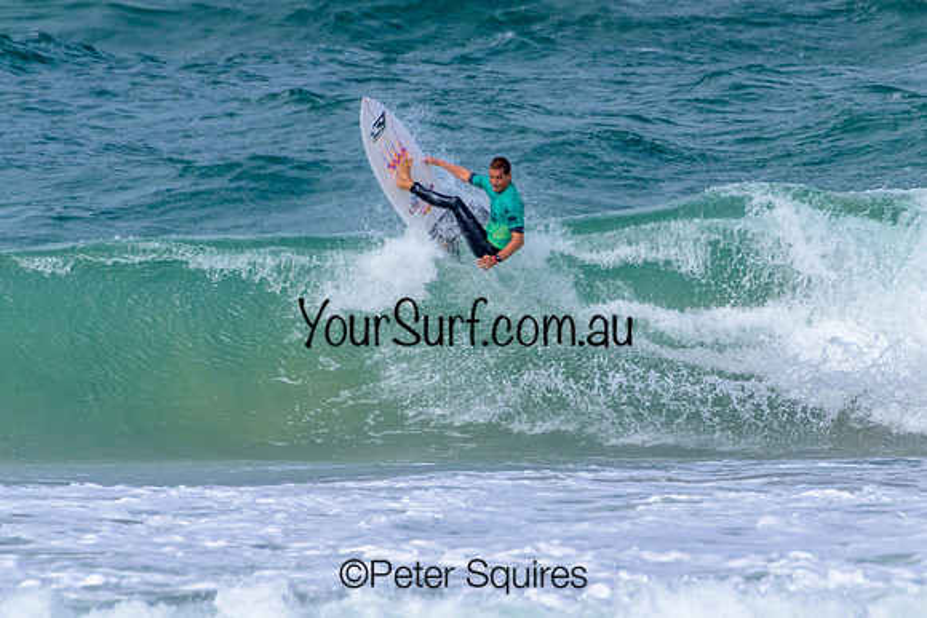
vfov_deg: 1.5
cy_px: 309
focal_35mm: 900
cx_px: 464
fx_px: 23179
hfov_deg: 2.3
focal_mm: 900
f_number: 11
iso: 1000
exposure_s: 1/2500
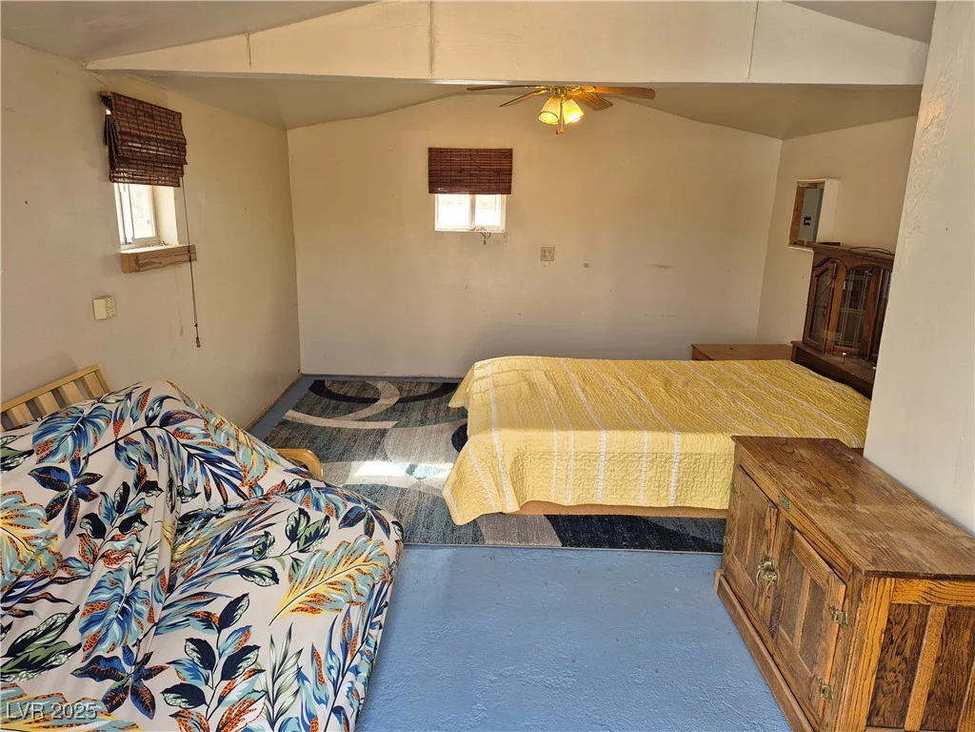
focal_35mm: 23
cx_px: 488
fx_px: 648
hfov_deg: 73.9
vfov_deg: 58.9
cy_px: 366
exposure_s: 1/120
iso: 80
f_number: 1.8
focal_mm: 5.4
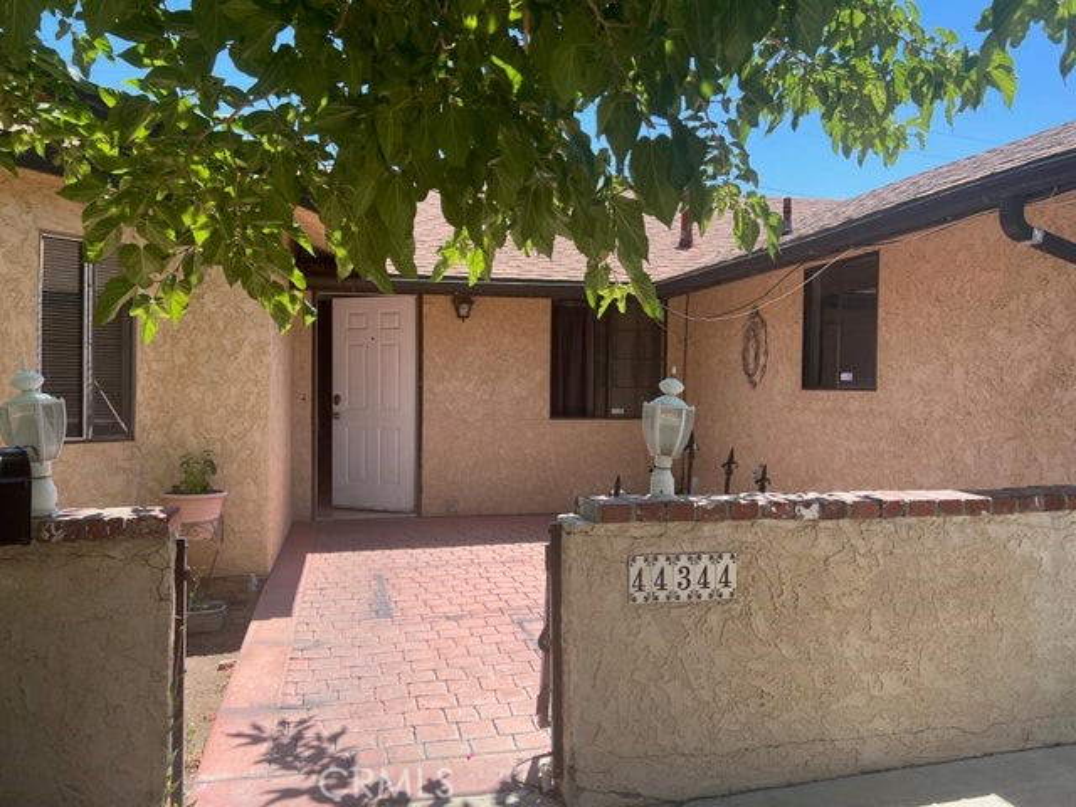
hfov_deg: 67.3
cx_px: 538
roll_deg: -1.1
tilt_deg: -1.5
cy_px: 404
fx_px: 808
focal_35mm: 26
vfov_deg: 53.1
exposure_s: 1/1511
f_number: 1.5
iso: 50
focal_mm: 5.7
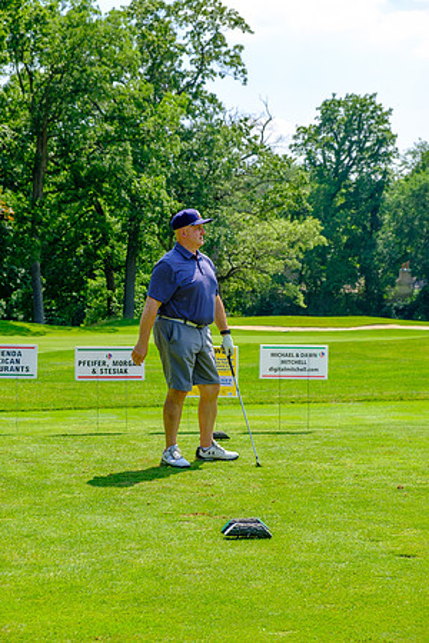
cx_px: 214
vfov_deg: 27.7
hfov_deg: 18.7
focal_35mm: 73
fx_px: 1305
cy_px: 322
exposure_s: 1/320
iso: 200
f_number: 5.6
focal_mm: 48.4
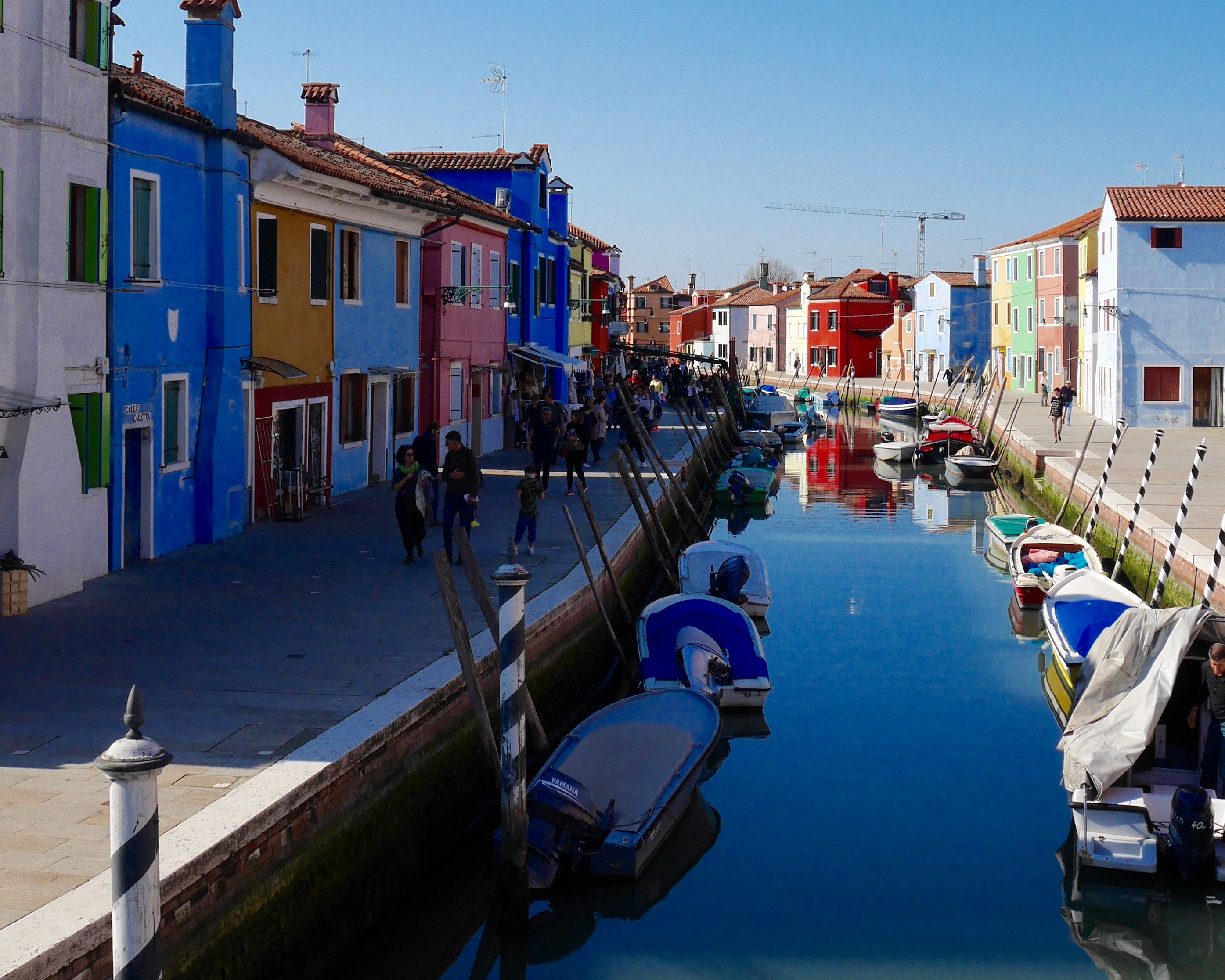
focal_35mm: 45
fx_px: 1631
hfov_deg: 41.0
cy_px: 324
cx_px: 720
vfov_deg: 33.1
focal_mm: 14
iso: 200
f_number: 9
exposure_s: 1/640
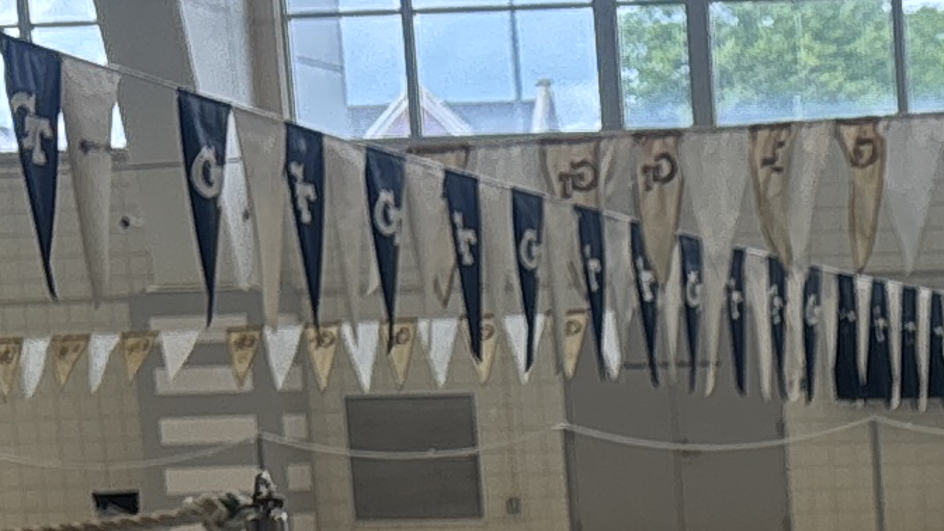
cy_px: 1420
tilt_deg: -13.9
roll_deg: +1.7
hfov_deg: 12.1
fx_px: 4255
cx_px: 1389
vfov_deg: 6.7
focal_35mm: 170
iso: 50
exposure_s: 1/235
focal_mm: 5.96
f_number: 1.6
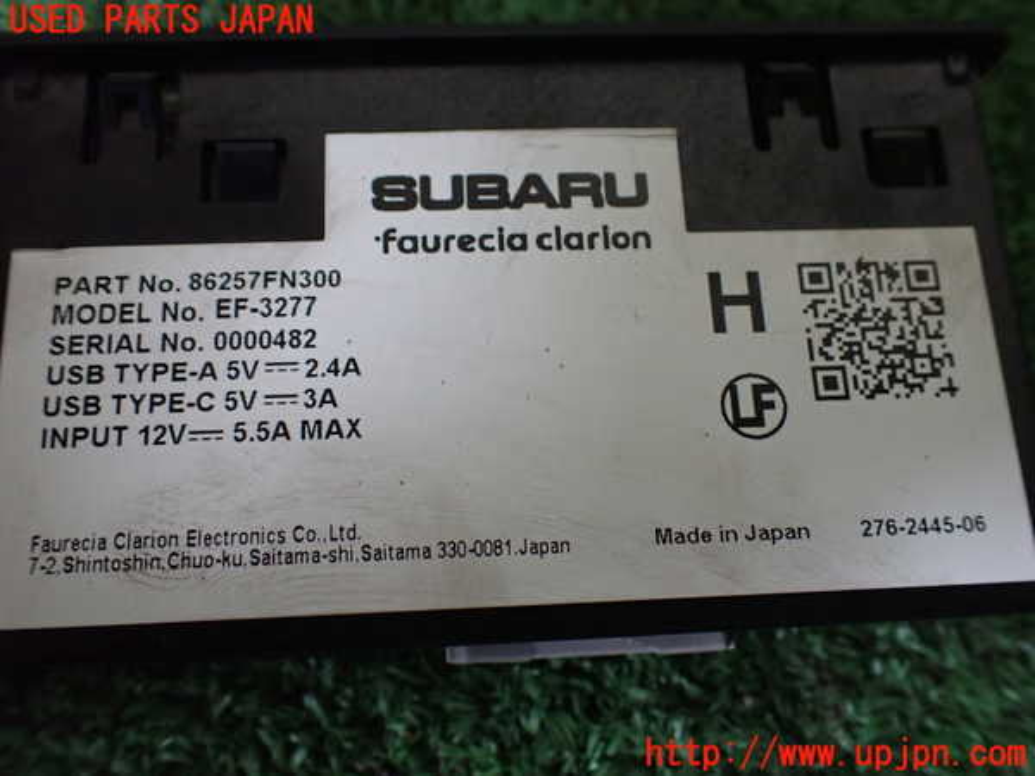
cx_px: 518
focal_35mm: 30
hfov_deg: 60.0
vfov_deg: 46.8
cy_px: 388
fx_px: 897
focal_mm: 5.4
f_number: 2.3
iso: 800
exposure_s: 1/100
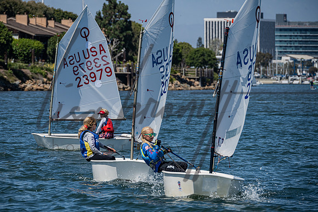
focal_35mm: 294
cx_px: 138
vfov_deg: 4.7
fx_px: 2600
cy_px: 120
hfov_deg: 7.0
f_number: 8
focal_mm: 260
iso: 250
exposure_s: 1/1000
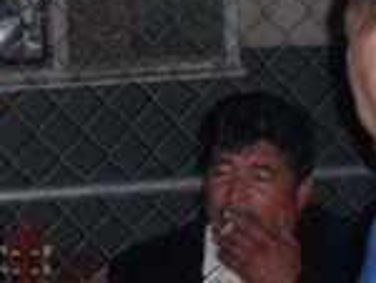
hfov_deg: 11.7
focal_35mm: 162
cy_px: 5
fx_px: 1762
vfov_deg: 9.1
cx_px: -180
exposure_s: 1/30
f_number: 3.5
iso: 200
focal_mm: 6.7
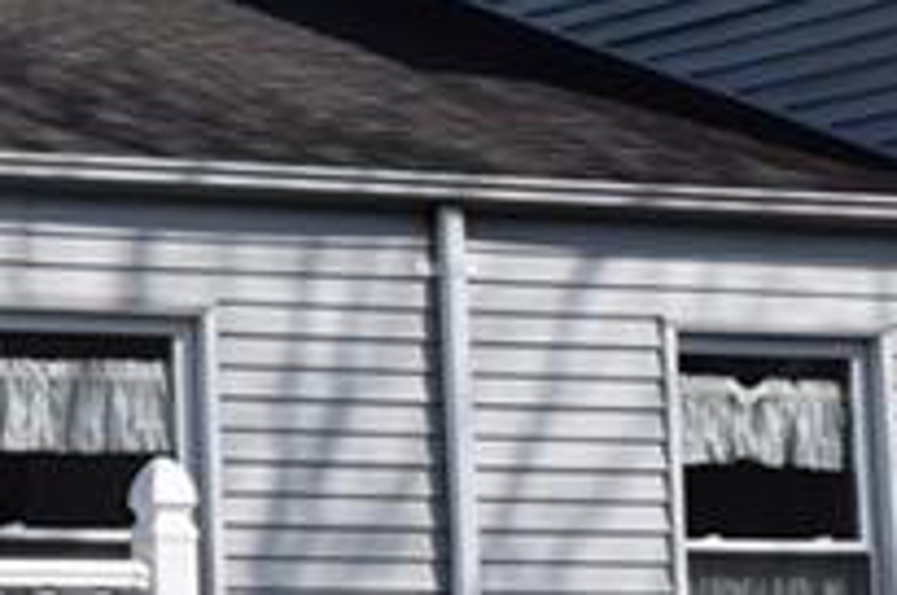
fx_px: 3732
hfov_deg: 11.7
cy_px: 284
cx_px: -1129
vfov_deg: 9.1
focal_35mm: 150
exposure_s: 1/500
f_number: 11
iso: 200
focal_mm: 20
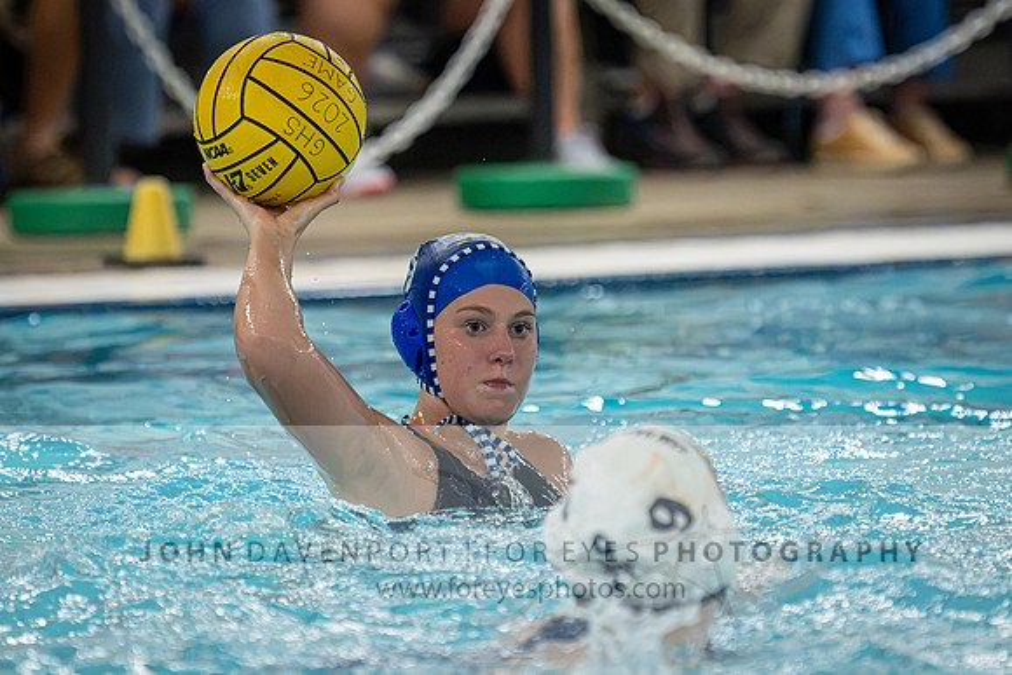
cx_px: 450
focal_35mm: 434
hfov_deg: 4.7
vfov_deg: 3.2
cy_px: 360
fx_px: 12201
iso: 14400
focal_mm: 270
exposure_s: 1/1000
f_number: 4
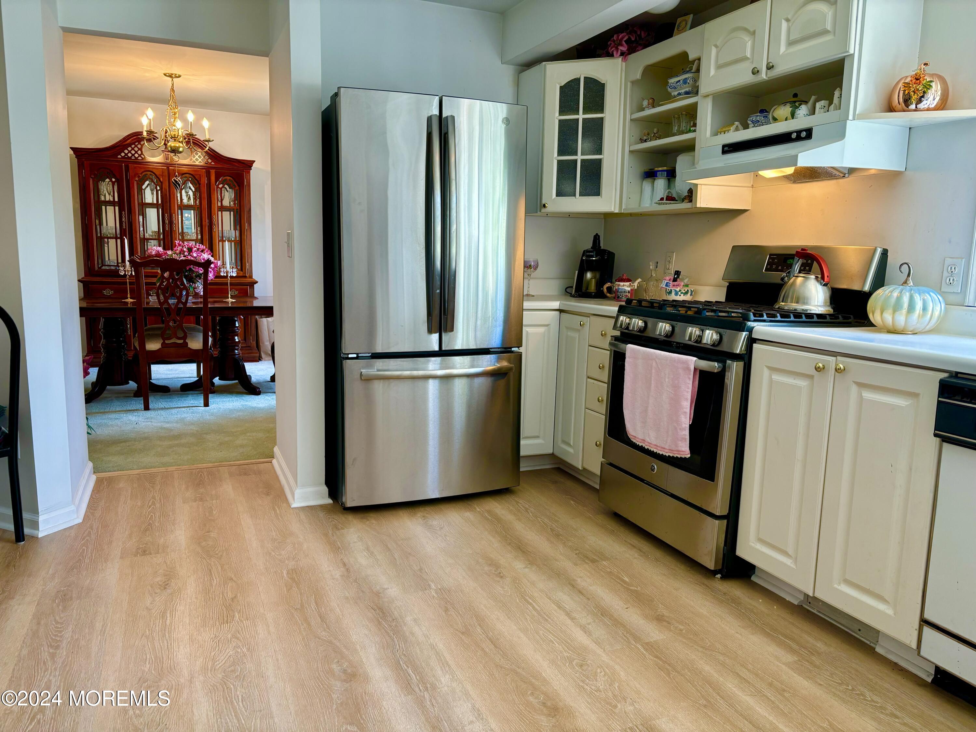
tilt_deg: -8.9
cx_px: 488
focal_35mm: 26
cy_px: 366
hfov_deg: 67.3
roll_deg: -1.6
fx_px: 733
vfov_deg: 53.1
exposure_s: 1/60
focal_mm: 5.96
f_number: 1.6
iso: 80
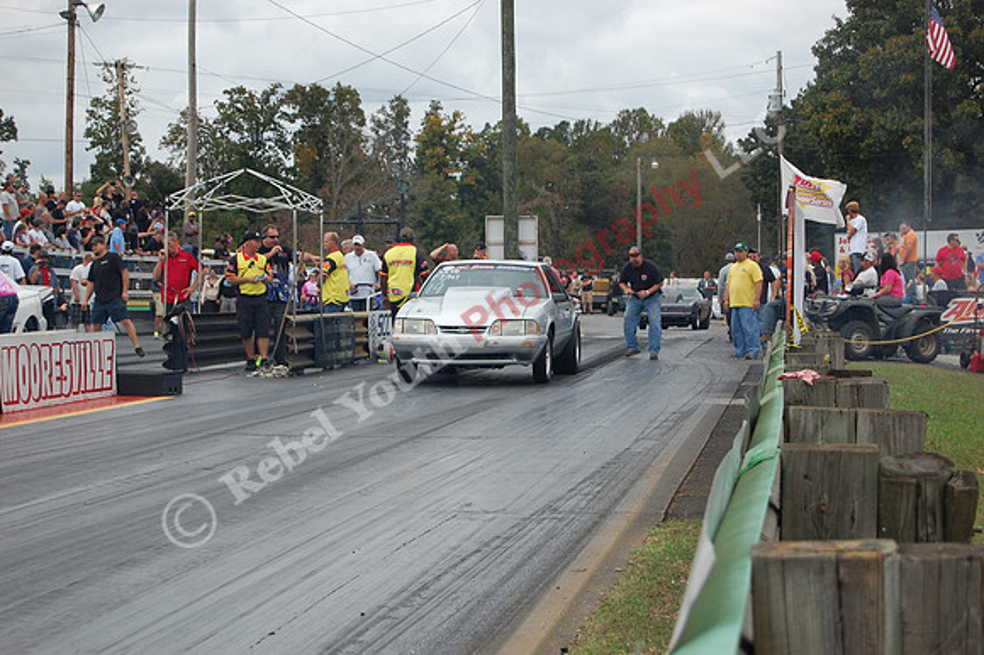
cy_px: 328
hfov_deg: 24.6
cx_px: 492
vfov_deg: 16.5
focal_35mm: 82
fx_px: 2254
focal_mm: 55
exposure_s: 1/800
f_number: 5.6
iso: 400
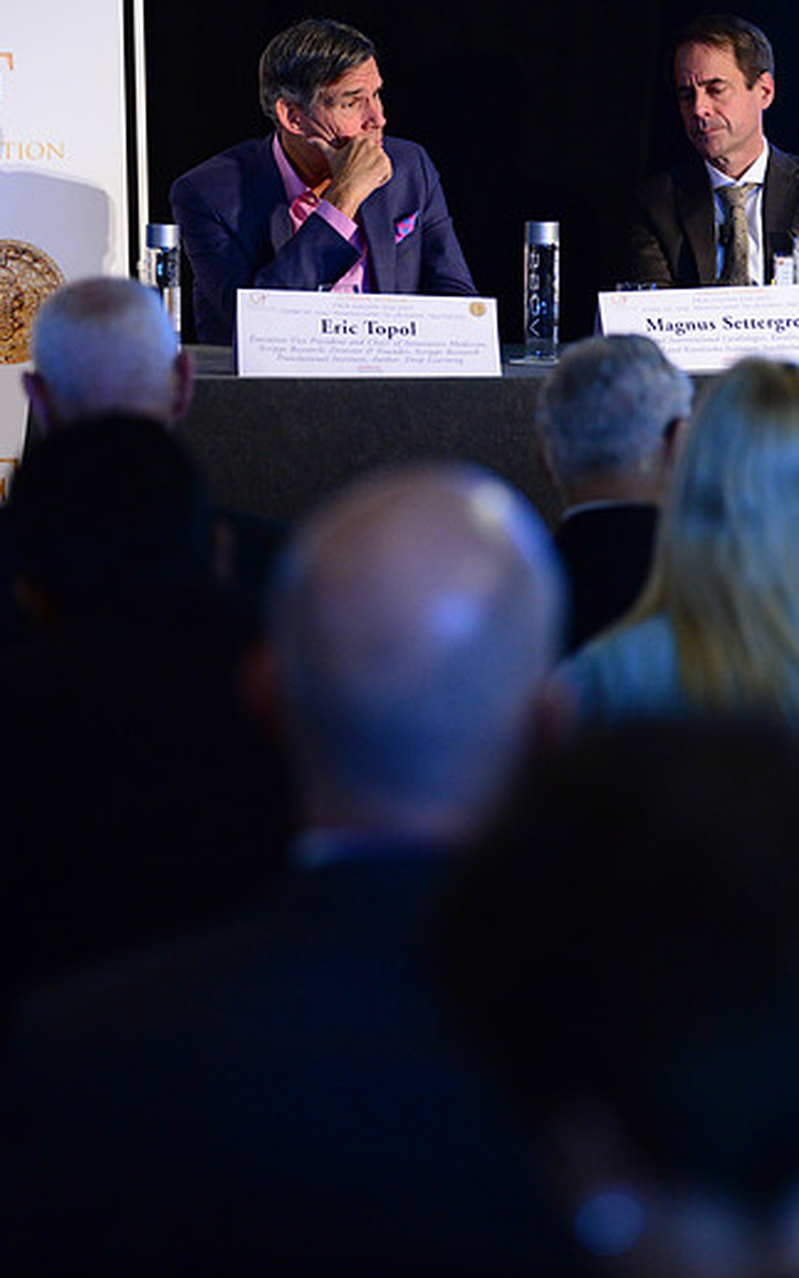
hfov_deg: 10.9
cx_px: 395
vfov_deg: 17.4
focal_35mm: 120
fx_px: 4182
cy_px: 667
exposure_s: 1/250
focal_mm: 105
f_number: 2.8
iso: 4000
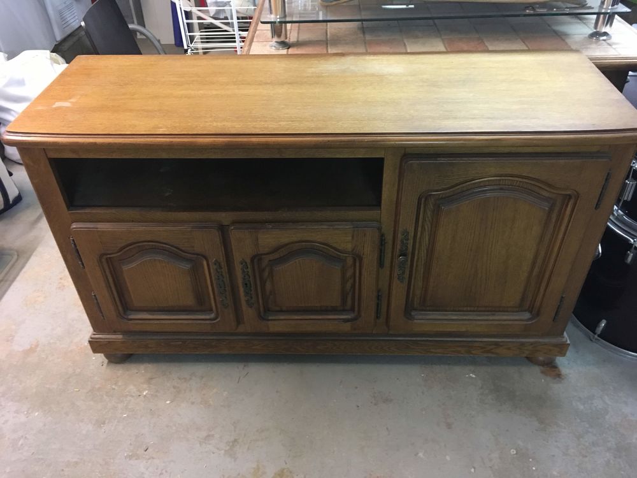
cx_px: 318
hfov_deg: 61.7
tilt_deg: -36.9
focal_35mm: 29
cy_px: 239
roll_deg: +2.3
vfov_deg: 48.2
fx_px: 534
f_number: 2.2
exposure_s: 1/17
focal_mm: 4.15
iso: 400
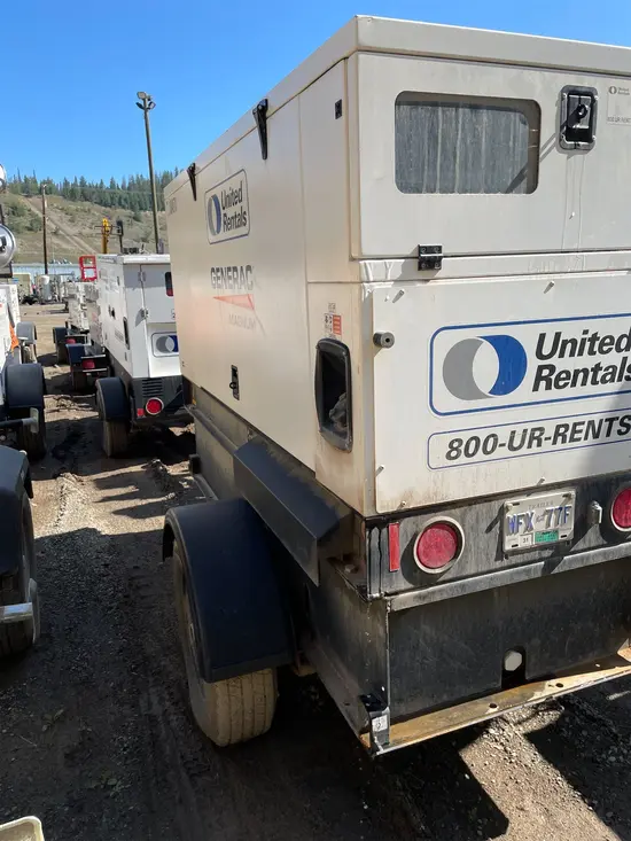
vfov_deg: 67.3
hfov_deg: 53.1
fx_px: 632
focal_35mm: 26
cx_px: 316
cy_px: 420
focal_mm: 4.2
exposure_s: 1/2304
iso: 50
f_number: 1.6
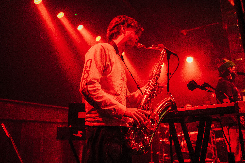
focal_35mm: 28
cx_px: 122
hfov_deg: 65.5
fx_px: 191
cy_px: 82
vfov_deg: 46.4
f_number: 2.8
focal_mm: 28
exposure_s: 1/160
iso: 12800
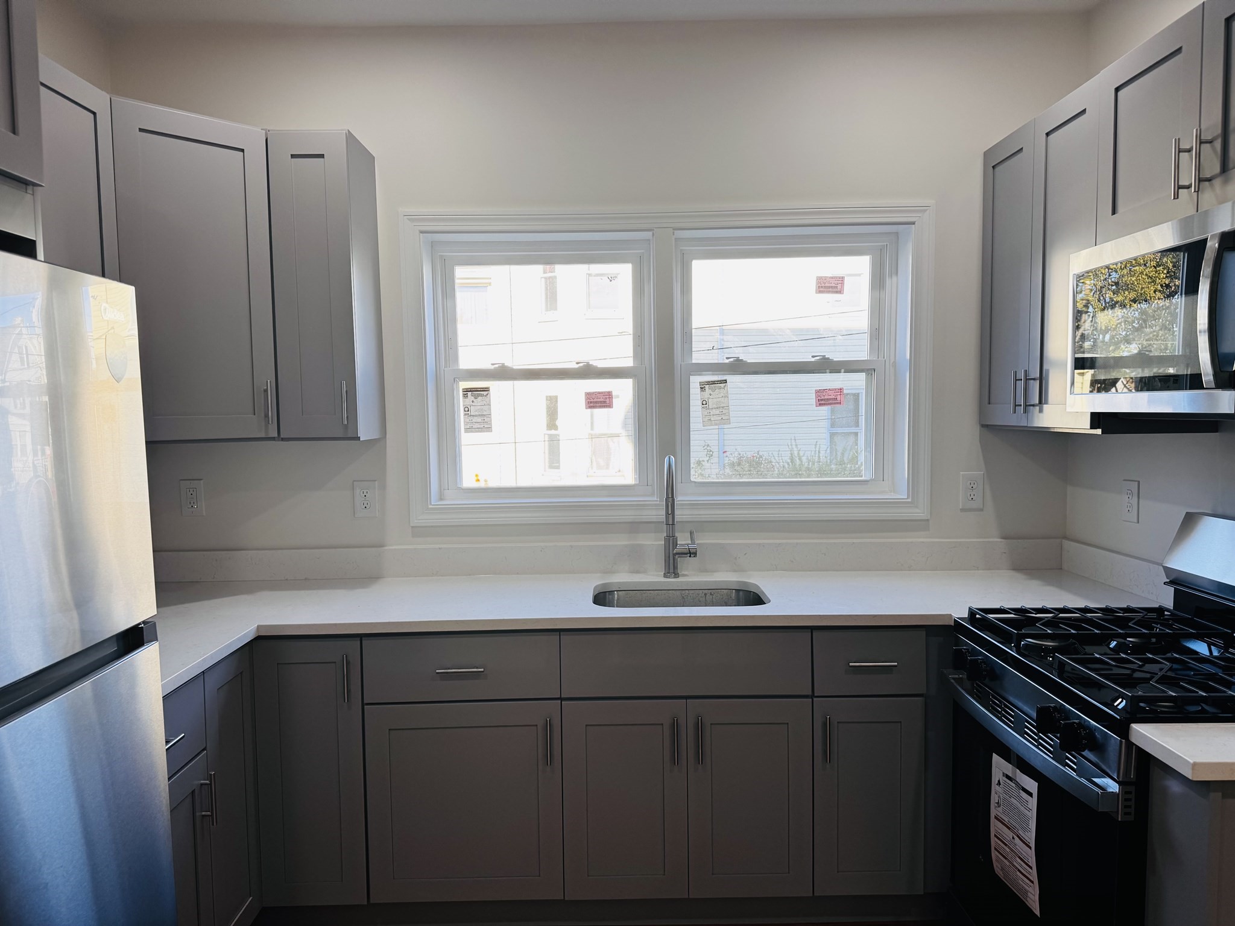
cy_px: 463
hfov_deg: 71.6
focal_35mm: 24
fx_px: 856
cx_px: 618
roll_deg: +0.7
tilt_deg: -4.1
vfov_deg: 56.8
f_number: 1.78
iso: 64
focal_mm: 6.76
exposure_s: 1/160
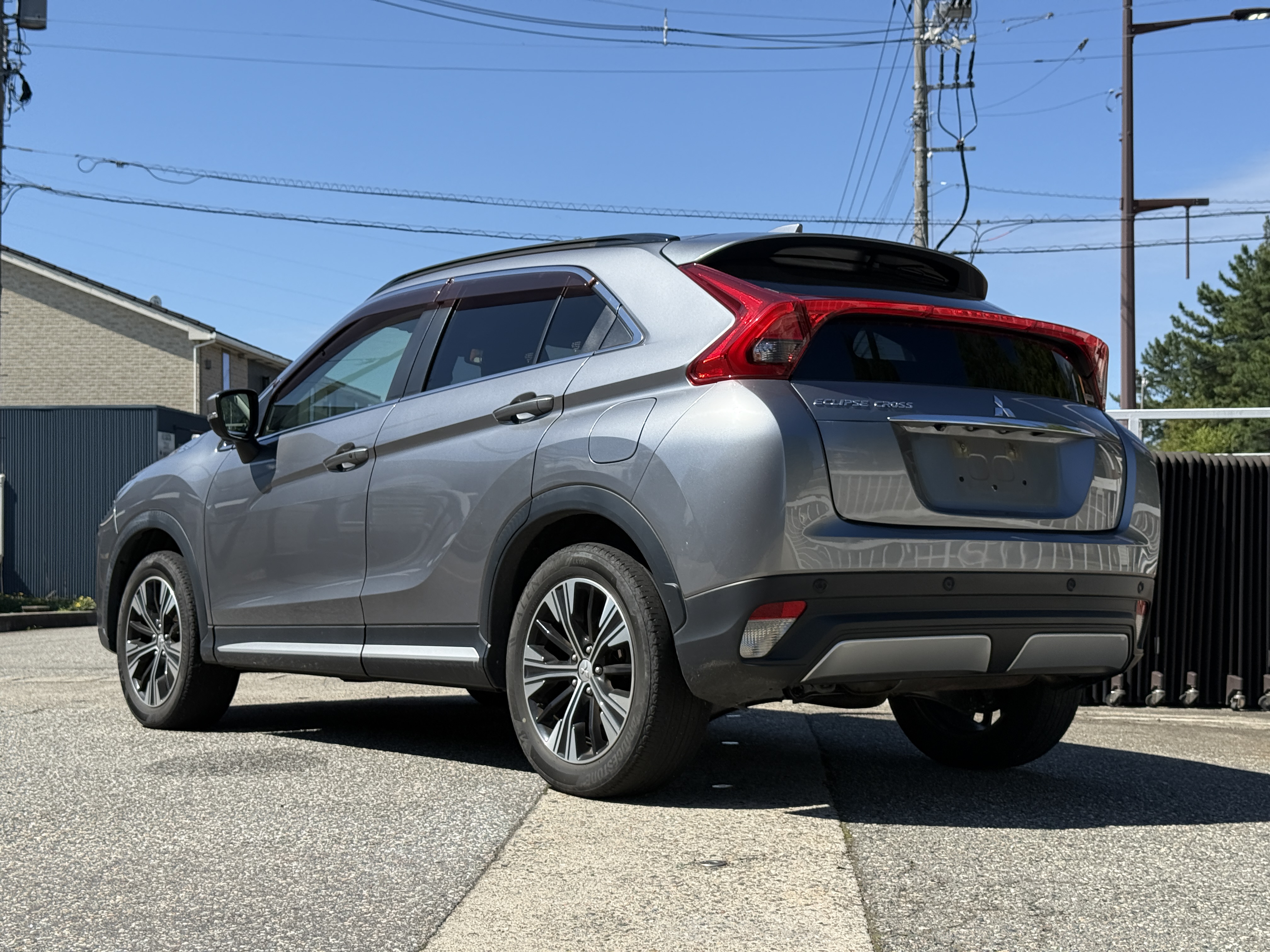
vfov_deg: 30.3
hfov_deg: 39.7
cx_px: 635
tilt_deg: +1.6
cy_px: 476
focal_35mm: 48
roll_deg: +0.7
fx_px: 1761
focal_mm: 6.76
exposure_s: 1/5587
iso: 100
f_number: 1.78
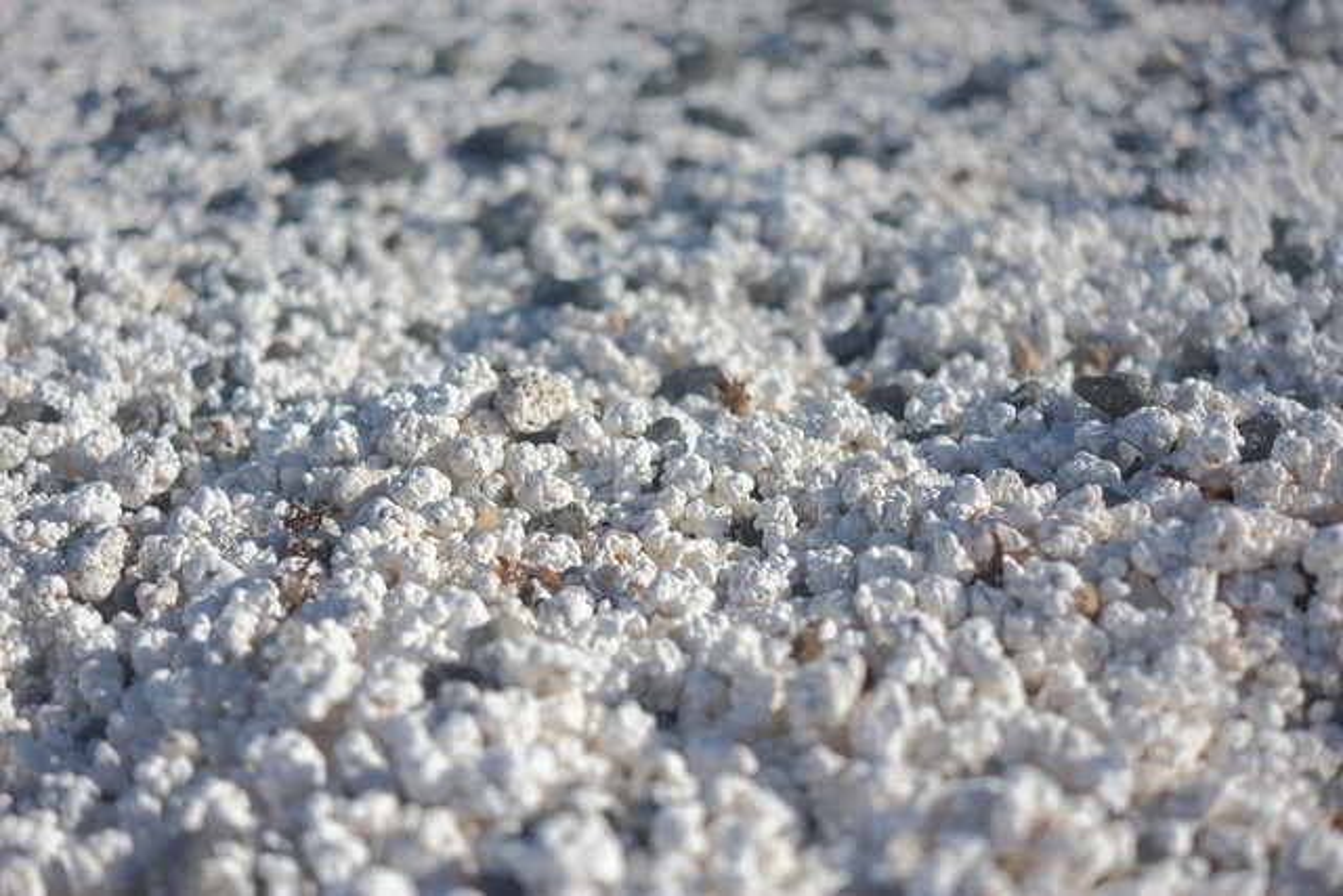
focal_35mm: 41
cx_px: 672
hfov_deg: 47.4
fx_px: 1530
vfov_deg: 32.6
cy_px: 448
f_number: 2.8
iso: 200
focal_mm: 27
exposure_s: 1/4000
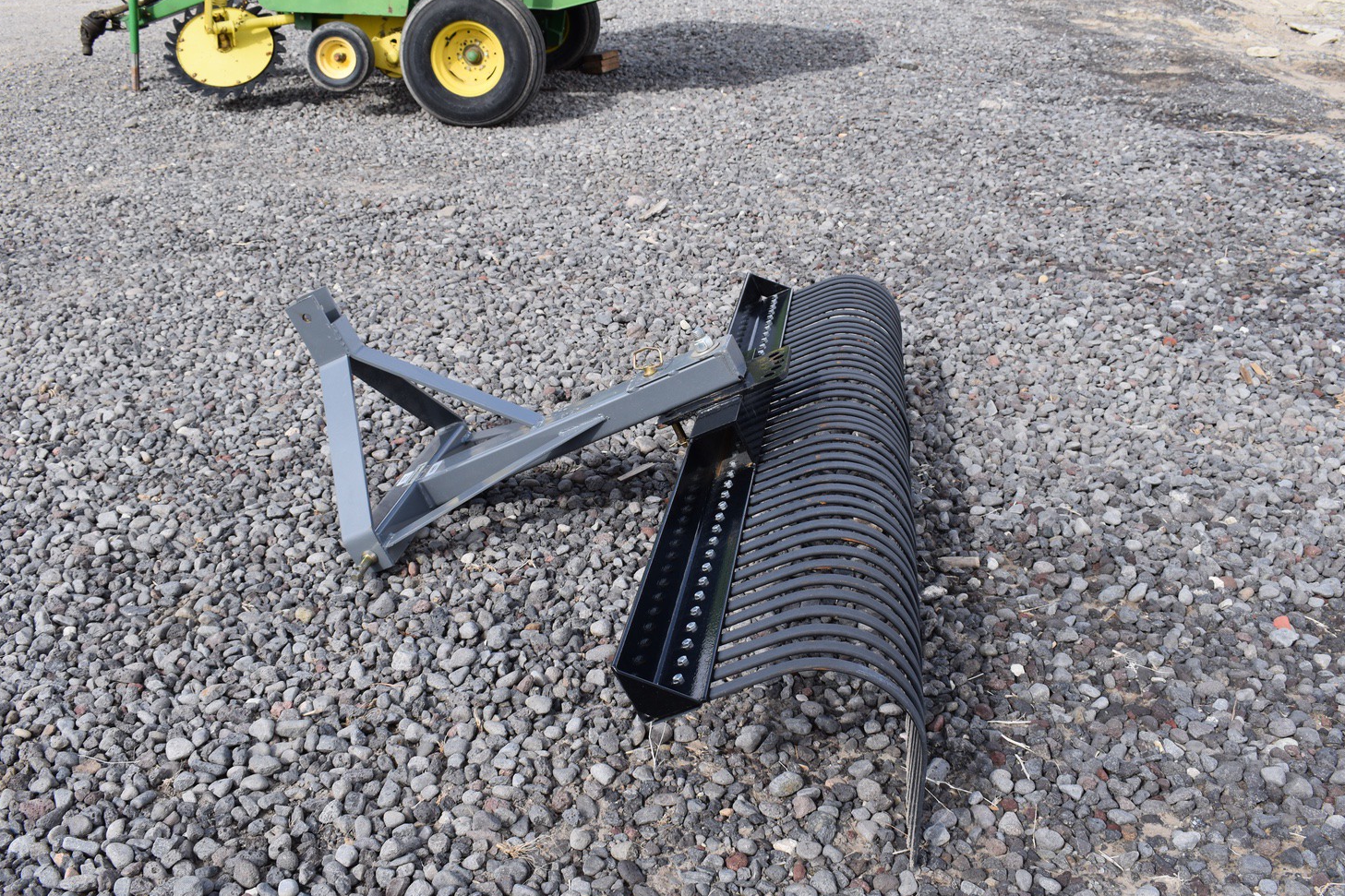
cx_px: 679
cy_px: 450
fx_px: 1327
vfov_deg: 37.3
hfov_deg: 53.8
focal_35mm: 36
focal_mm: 23
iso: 200
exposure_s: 1/320
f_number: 9
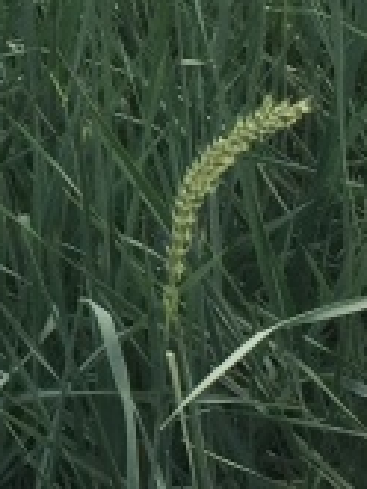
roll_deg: +5.0
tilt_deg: -18.2
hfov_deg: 7.7
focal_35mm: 187
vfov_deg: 10.5
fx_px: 2640
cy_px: -13
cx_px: -329
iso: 32
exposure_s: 1/1319
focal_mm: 4.15
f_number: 2.2
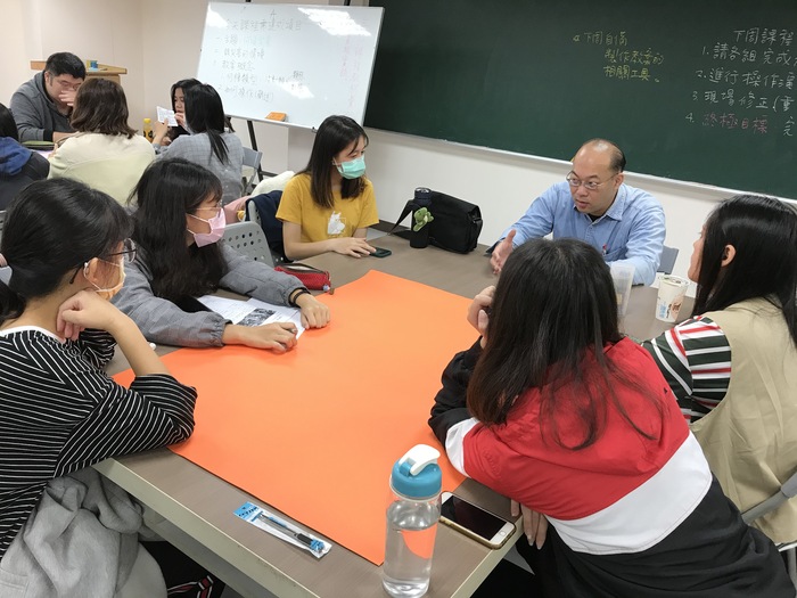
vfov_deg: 49.7
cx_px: 398
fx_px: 645
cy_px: 299
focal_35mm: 28
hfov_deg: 63.4
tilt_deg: -17.9
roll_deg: -5.2
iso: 25
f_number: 1.8
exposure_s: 1/30
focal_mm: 3.99
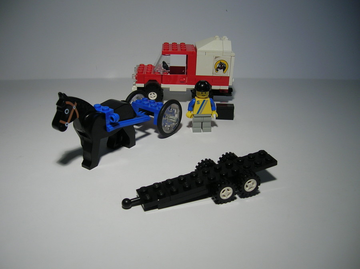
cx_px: 180
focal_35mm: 34
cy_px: 134
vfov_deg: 41.7
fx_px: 353
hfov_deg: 54.0
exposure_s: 1/51.3
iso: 50
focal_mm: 5.7
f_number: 2.9
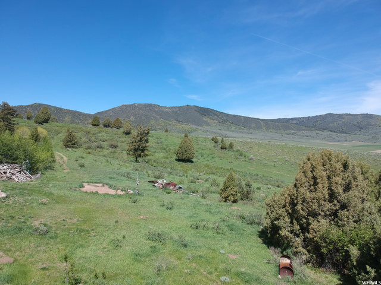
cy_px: 142
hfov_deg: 69.4
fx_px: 275
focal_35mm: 25
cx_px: 190
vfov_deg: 54.9
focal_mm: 4.49
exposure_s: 1/800
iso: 100
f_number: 2.6
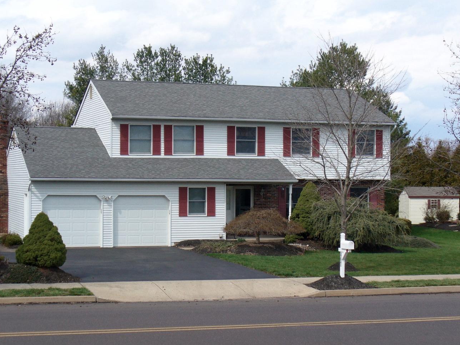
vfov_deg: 21.9
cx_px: 217
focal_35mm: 67
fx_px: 890
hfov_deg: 29.0
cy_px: 181
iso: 80
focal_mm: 9.9
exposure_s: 1/250
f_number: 6.2
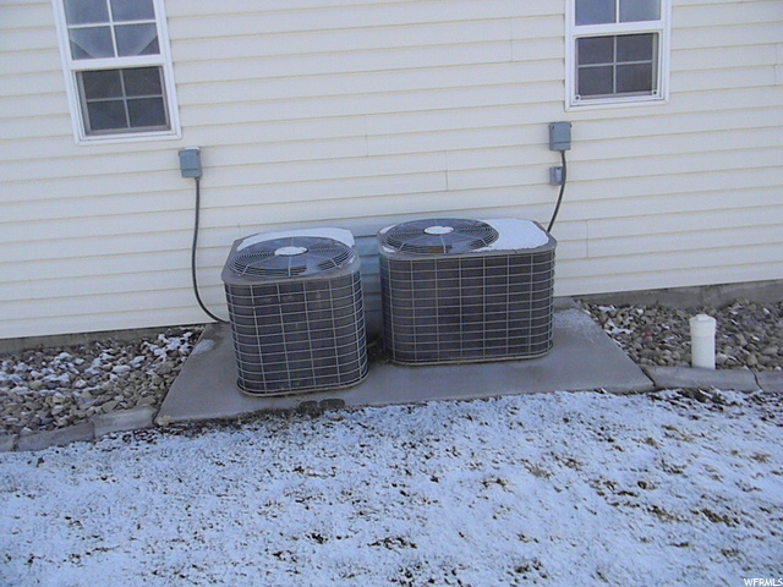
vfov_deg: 51.4
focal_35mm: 27
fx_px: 611
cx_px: 392
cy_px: 294
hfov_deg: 65.3
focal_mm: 5
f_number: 7
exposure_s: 1/810
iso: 640
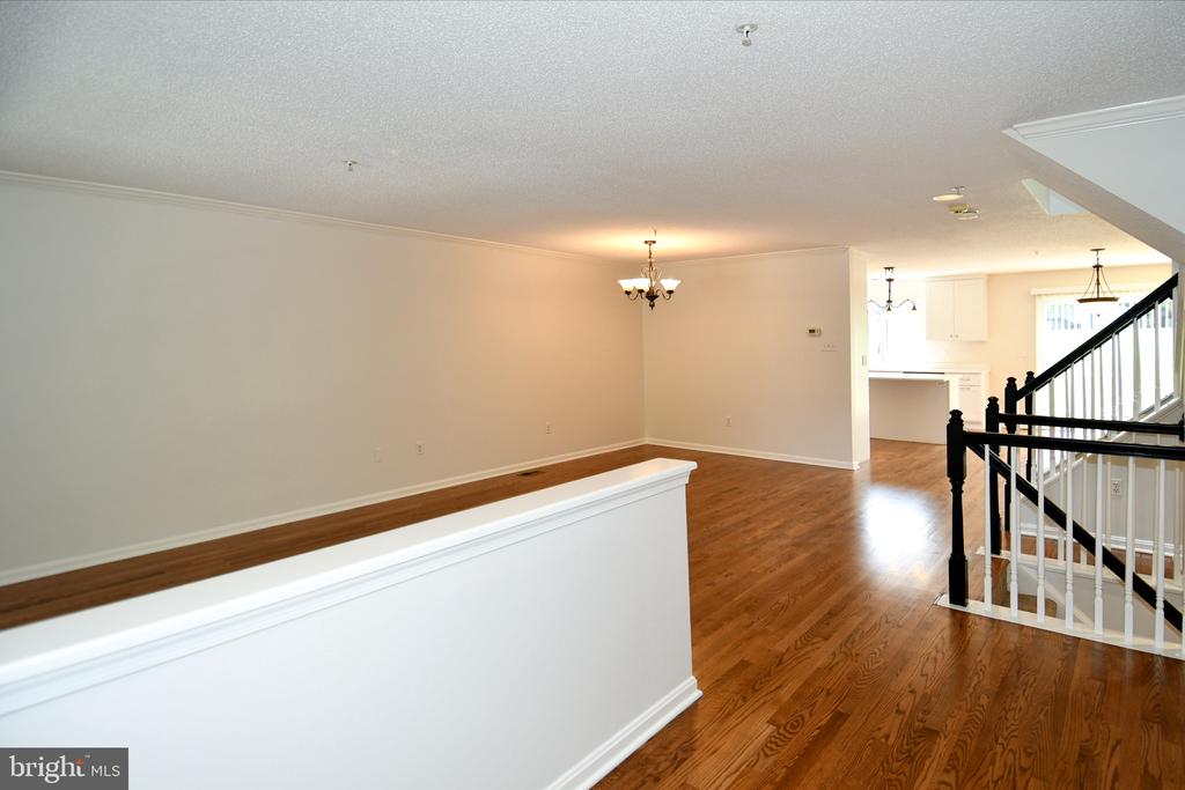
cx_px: 592
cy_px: 395
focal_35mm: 18
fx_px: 593
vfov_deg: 67.4
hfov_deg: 90.0
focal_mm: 12
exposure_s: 1/60
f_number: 4
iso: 200
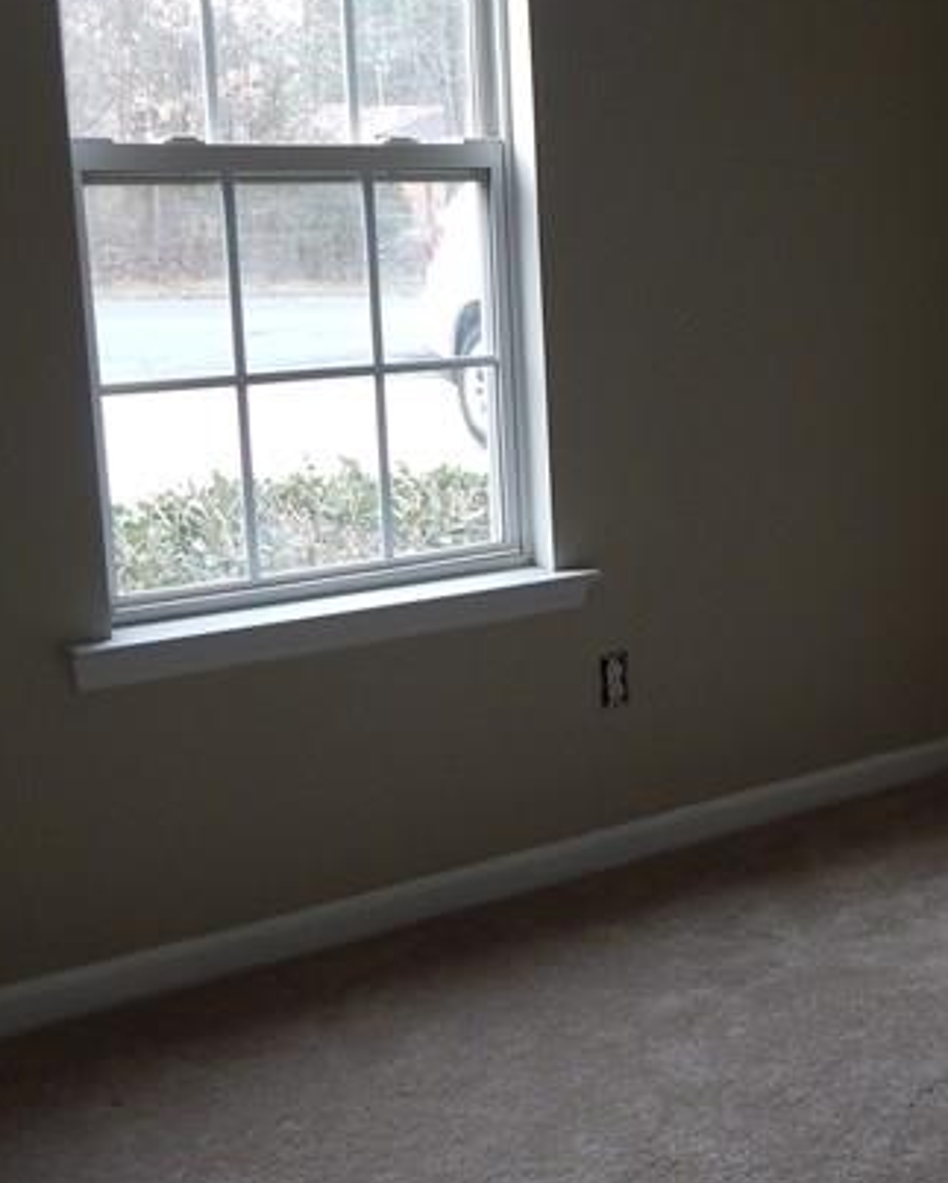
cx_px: 957
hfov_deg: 25.3
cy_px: 543
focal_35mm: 57
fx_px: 1997
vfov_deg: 33.0
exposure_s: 1/80
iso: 125
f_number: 3
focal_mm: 4
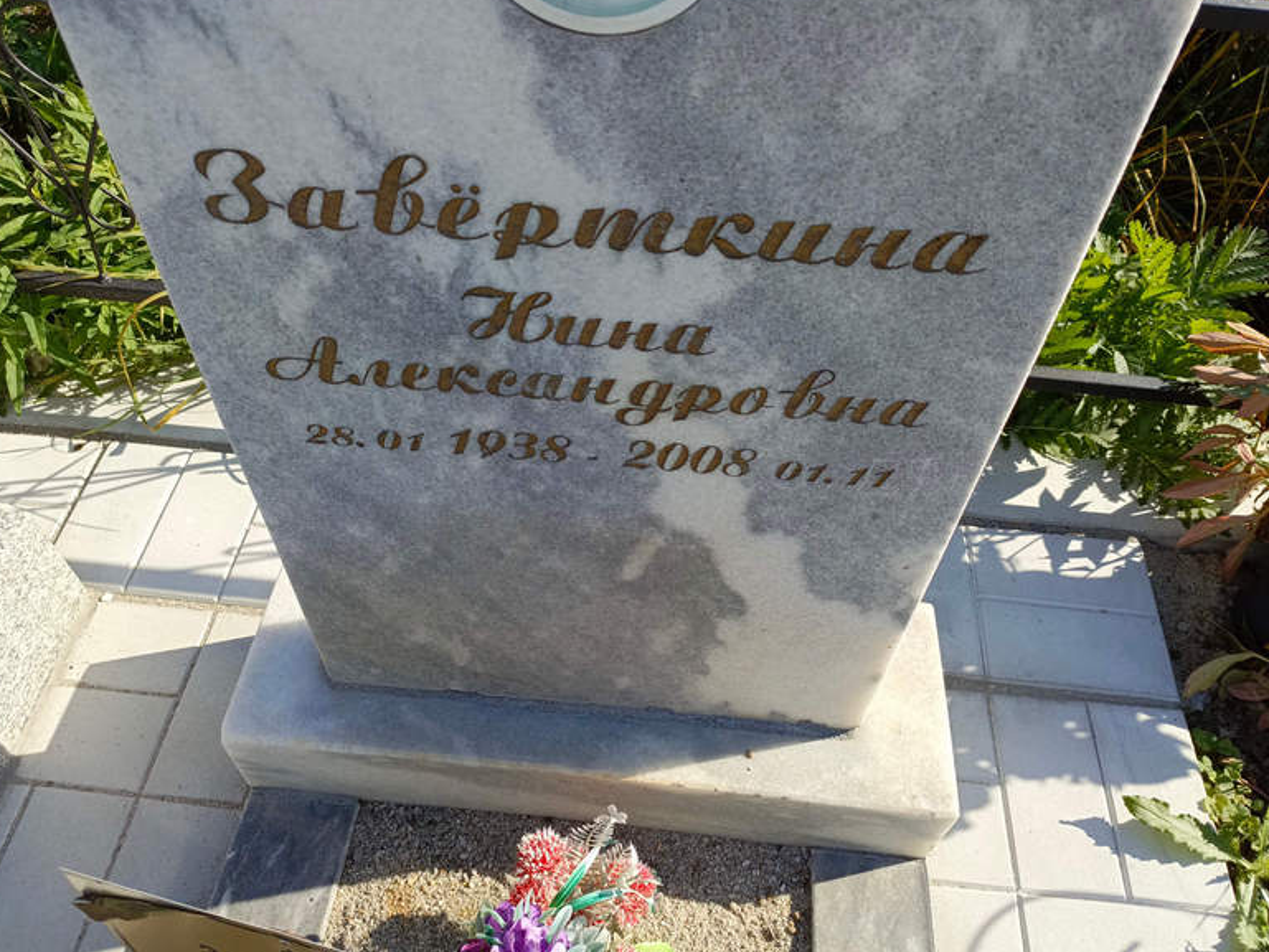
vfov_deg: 53.1
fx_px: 953
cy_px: 470
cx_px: 635
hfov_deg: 67.3
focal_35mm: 26
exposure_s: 1/867
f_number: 1.69
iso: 112
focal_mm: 4.76
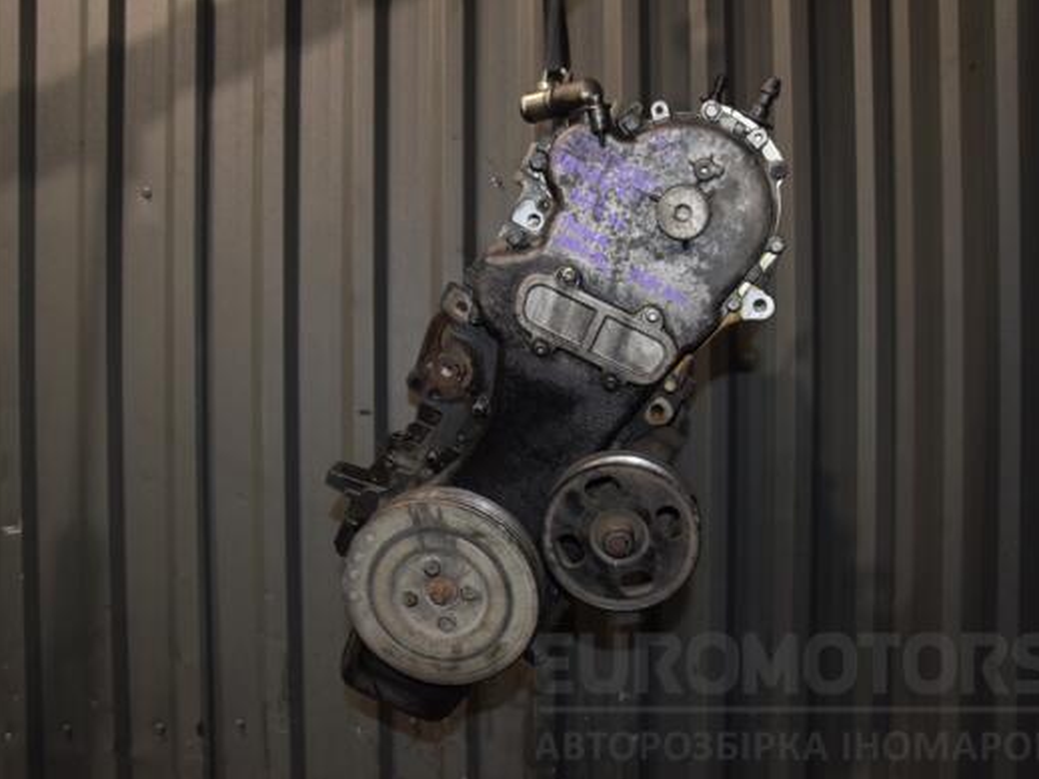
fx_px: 900
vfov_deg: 46.8
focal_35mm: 30
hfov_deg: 60.0
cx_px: 496
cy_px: 397
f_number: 5
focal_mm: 18
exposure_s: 1/60
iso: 800
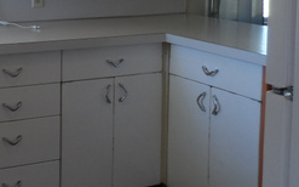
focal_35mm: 66
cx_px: -15
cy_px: -18
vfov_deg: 18.9
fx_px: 537
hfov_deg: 28.7
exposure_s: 1/30
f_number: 3.2
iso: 100
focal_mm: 4
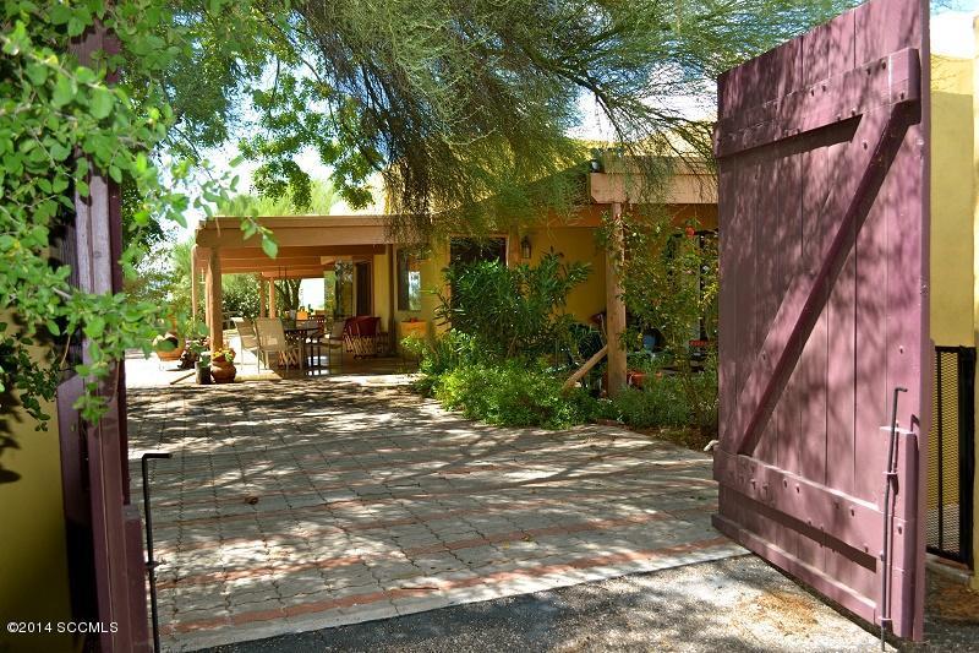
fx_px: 816
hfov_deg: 61.9
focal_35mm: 30
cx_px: 490
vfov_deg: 43.6
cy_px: 326
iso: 100
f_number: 4
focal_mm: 20
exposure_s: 1/160
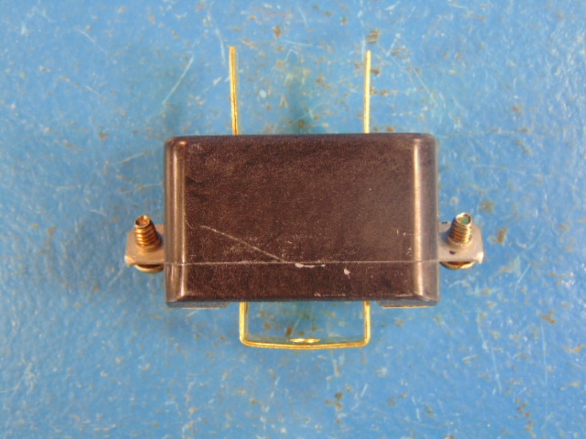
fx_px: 1202
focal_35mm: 71
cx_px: 293
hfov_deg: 27.4
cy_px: 220
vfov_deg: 20.7
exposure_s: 1/30
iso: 100
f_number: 3.7
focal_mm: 12.8
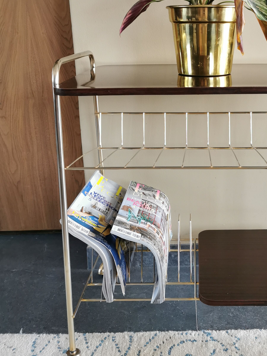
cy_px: 137
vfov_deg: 45.4
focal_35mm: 41
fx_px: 422
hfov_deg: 34.5
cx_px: 198
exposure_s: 1/100
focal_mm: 5.56
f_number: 1.6
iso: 125
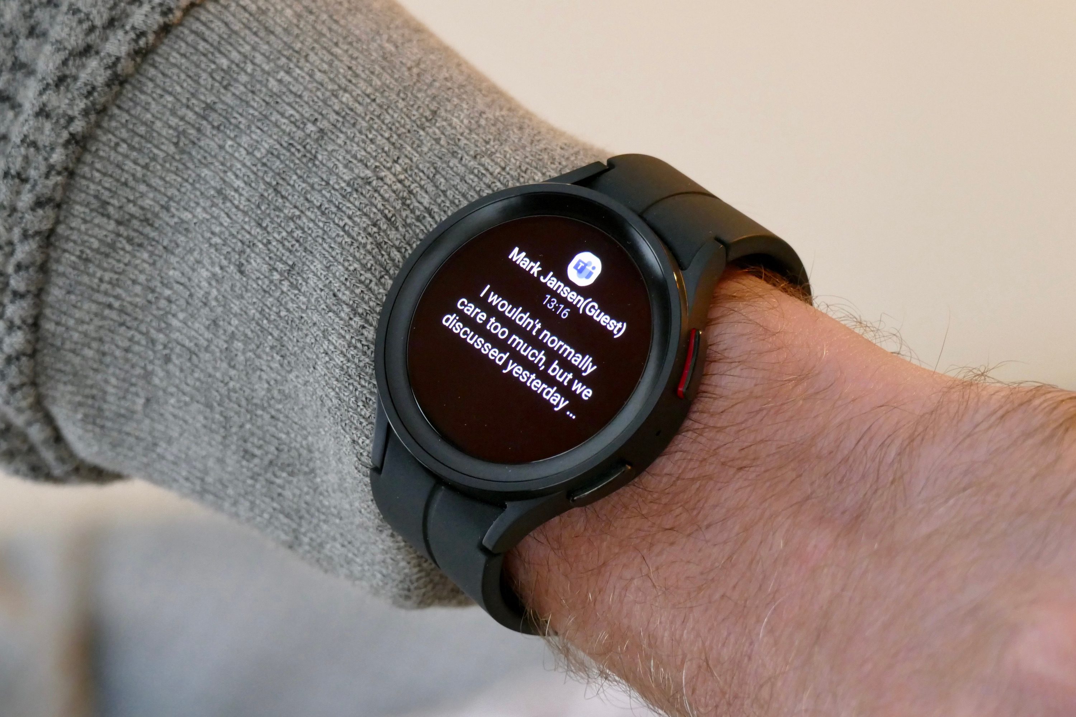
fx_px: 5230
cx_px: 538
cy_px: 358
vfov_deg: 7.8
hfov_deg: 11.7
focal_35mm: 175
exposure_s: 1/25
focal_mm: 63.88
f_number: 5
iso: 1600
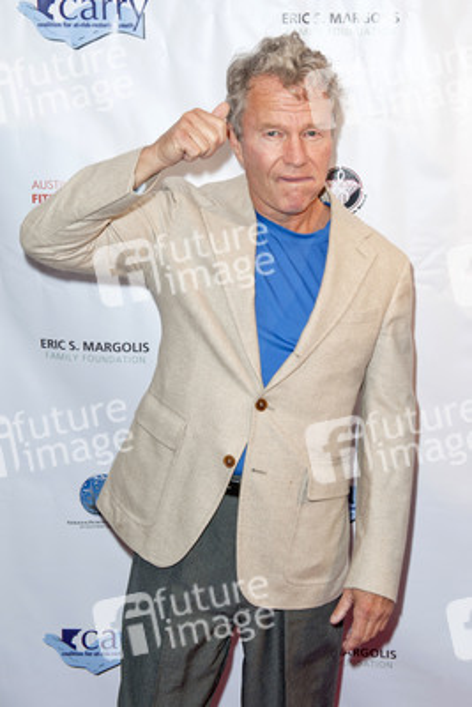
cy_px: 354
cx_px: 236
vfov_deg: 41.1
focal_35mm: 48
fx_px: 943
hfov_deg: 28.1
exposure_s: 1/320
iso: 500
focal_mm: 48
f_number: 5.6
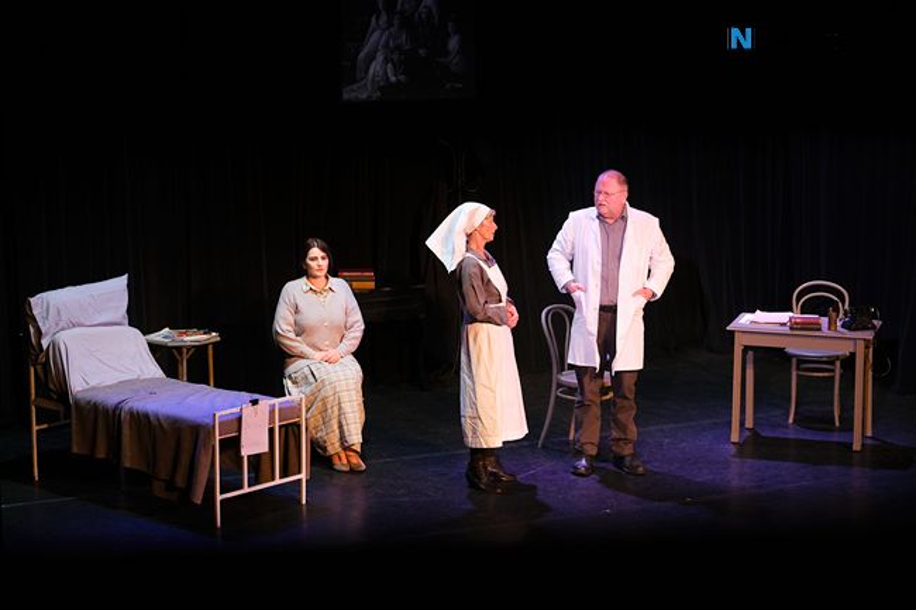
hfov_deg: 25.1
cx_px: 458
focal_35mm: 81
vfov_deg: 16.8
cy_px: 305
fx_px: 2060
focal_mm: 54.1
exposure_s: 1/250
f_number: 2.8
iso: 1000
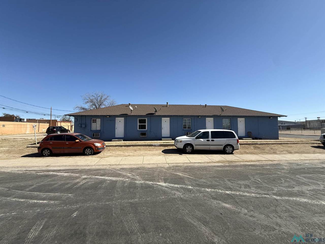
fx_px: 131
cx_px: 162
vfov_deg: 85.7
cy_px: 122
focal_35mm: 14
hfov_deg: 102.1
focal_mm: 2.22
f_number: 2.2
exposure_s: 1/2024
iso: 50
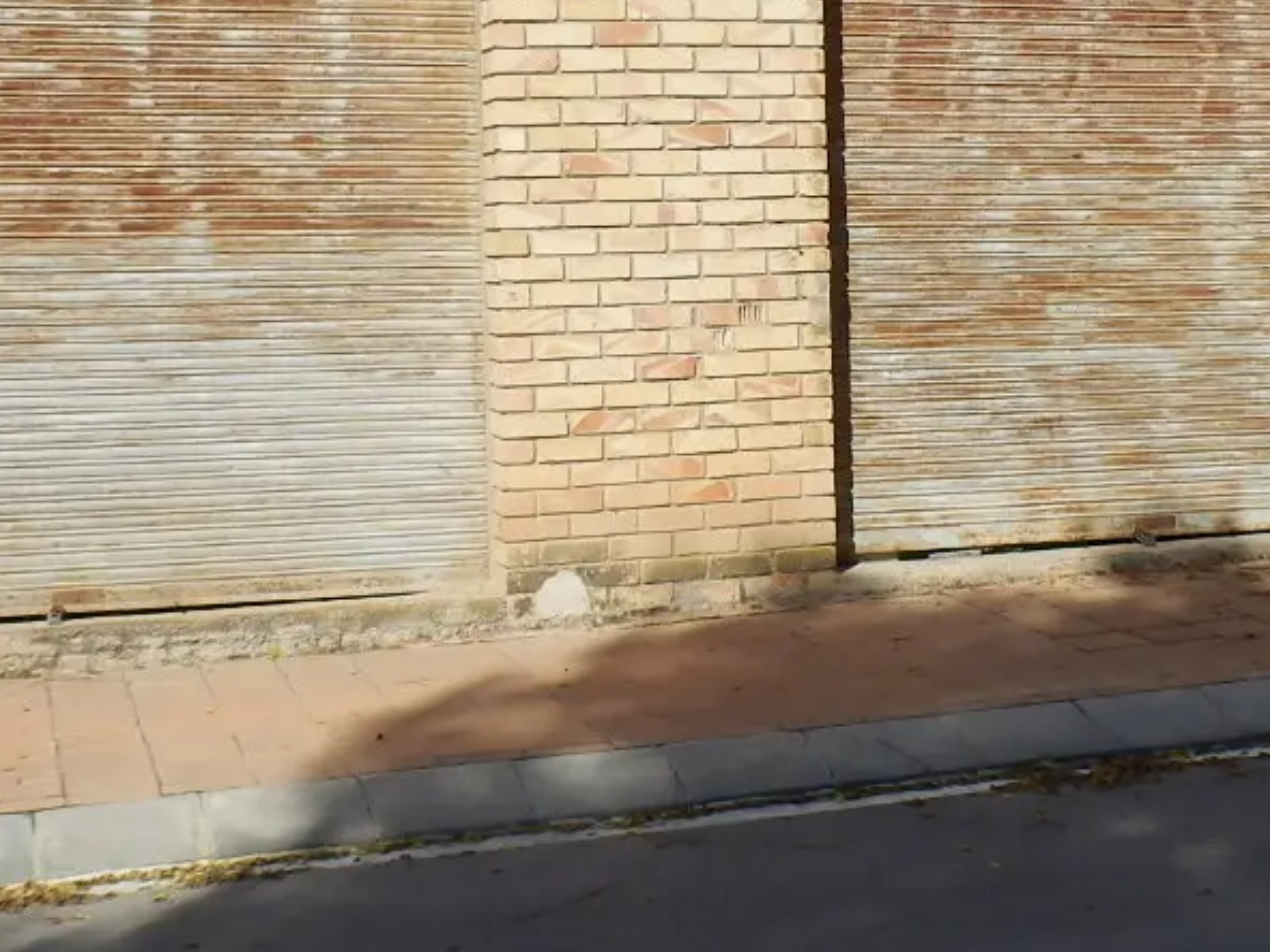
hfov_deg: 29.8
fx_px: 2384
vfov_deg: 22.4
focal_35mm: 65
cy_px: 232
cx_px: 685
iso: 80
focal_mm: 4.2
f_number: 7.9
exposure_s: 1/160
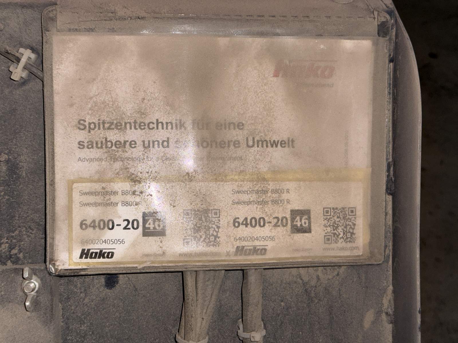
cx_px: 229
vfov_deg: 30.3
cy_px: 172
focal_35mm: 48
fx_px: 635
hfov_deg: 39.7
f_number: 1.78
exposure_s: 1/46
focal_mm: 6.76
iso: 50
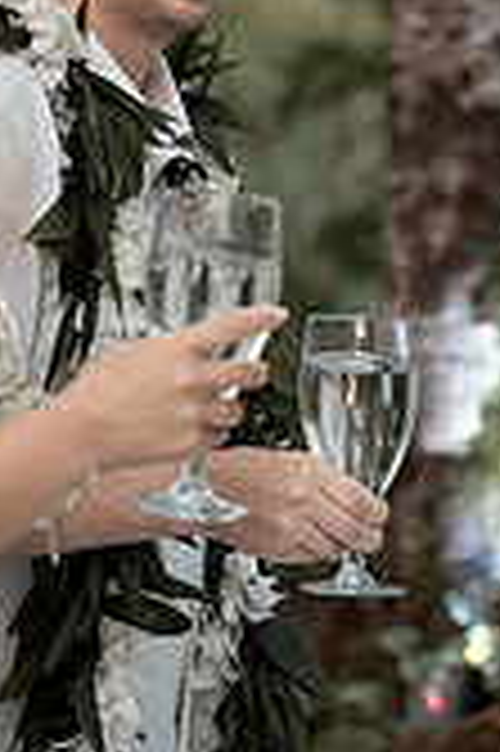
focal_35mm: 181
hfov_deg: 7.6
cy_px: 18
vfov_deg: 11.3
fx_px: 3778
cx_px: 203
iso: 1000
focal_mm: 67
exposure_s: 1/400
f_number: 2.8
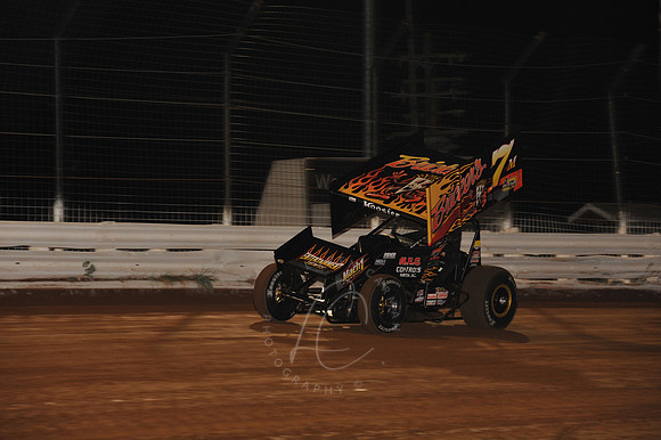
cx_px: 330
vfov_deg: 9.5
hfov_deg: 14.2
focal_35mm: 145
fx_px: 2661
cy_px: 220
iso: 1250
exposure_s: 1/320
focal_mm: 145
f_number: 6.3
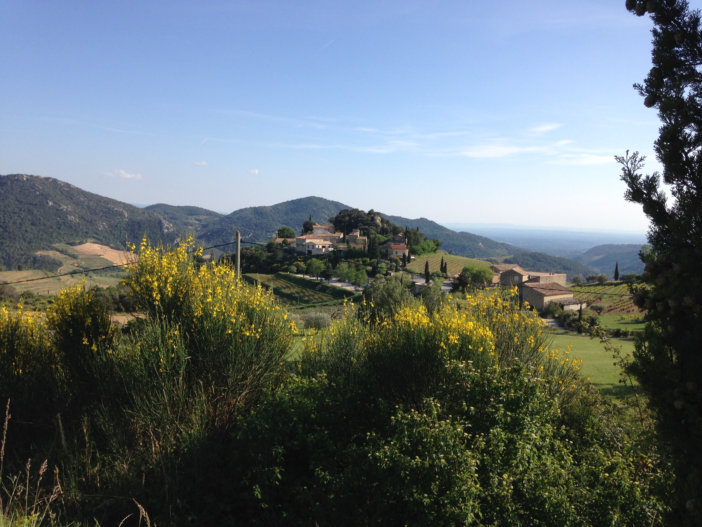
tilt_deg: -3.7
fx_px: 669
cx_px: 351
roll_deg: -2.4
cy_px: 264
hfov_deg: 55.4
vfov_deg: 42.9
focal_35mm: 33
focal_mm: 4.12
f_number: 2.4
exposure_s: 1/1323
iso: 50
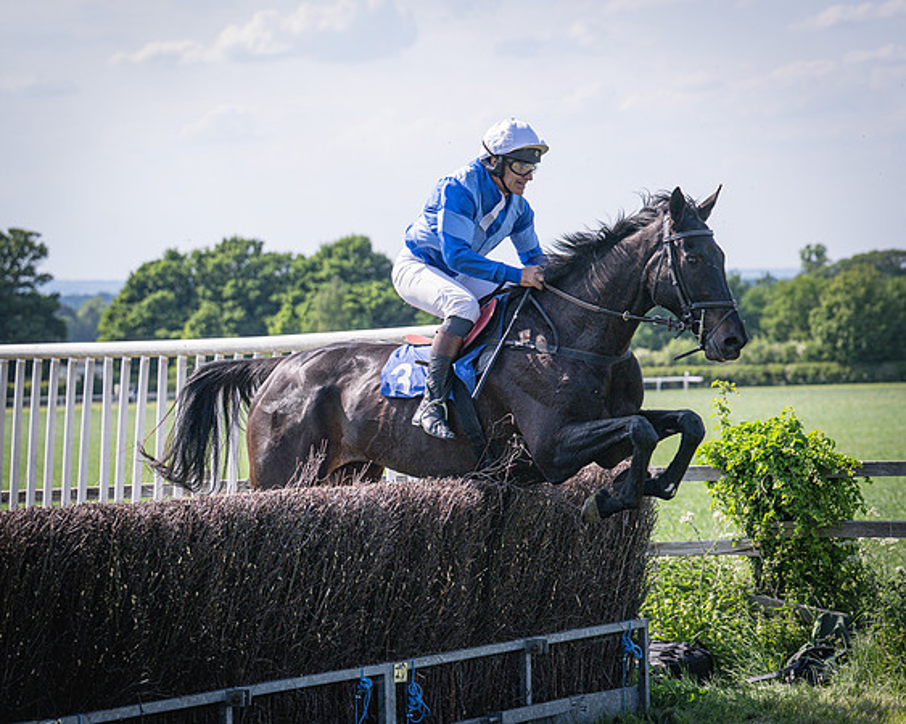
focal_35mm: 117
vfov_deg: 13.2
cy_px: 373
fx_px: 3128
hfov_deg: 16.5
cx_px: 479
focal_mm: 91
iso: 400
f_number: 4
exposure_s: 1/3200
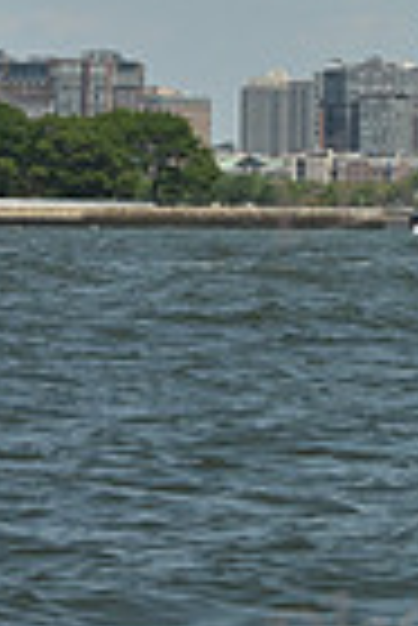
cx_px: 1133
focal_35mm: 409
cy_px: -169
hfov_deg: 3.3
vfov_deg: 5.0
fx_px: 7105
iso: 320
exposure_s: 1/1250
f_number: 11
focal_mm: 98
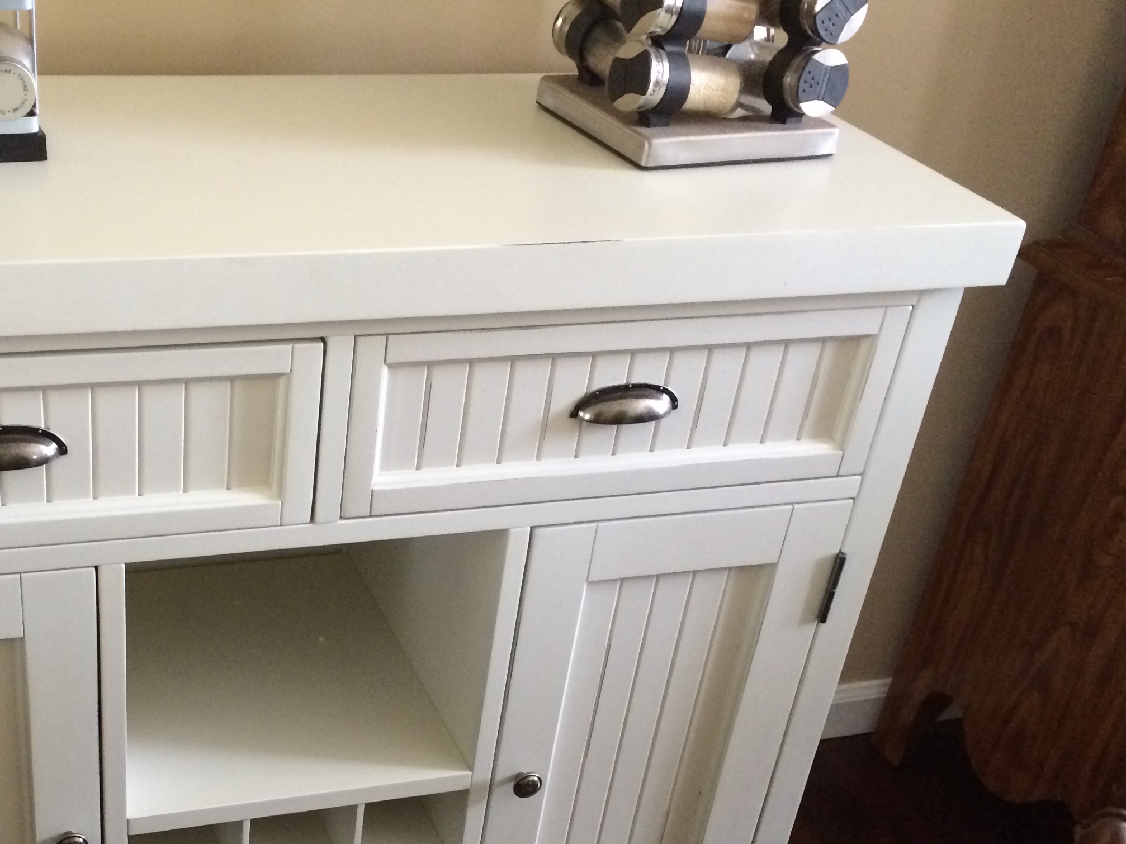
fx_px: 1529
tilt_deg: -33.9
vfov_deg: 30.2
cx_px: 329
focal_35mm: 47
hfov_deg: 39.7
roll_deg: -3.9
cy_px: 671
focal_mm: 4.15
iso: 250
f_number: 2.2
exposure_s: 1/30
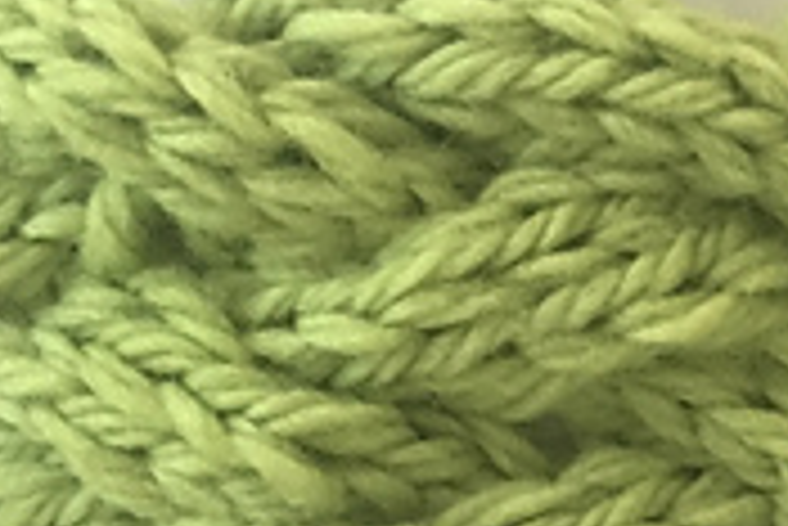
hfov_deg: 18.0
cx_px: 820
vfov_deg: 12.4
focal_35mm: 110
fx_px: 2410
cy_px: 441
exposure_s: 1/15
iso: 100
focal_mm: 4.15
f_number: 2.2
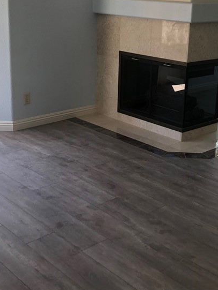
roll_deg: -2.1
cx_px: 123
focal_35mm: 53
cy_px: 109
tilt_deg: -15.1
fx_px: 445
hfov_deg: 27.5
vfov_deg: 36.0
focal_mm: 4
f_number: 1.8
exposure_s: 1/120
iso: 64
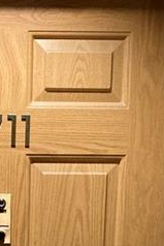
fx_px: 641
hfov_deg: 14.4
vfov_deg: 19.9
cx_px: 6
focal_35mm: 94
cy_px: 322
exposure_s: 1/40
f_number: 1.8
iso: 400
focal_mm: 3.99
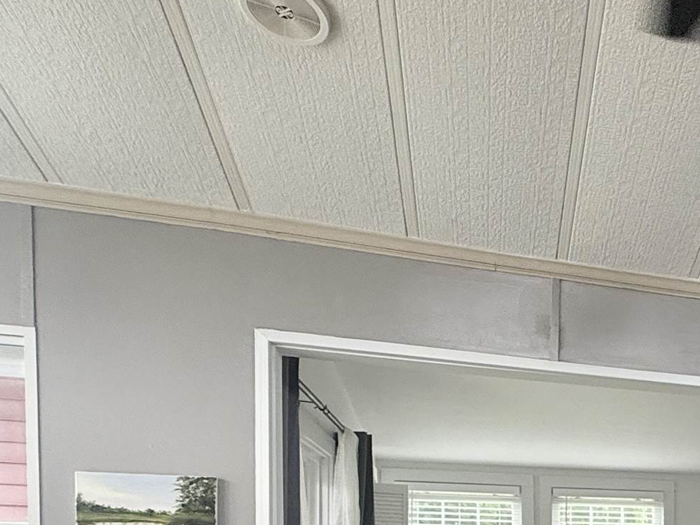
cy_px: 599
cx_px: 853
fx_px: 890
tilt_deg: -1.8
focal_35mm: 44
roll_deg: -1.3
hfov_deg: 34.0
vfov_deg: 29.2
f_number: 2.2
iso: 125
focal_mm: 2.22
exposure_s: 1/99
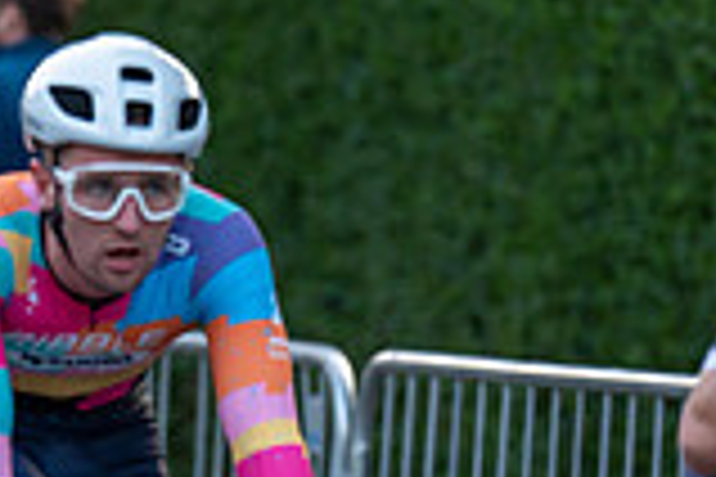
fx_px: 11316
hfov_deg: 3.6
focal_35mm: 569
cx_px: -171
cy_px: 70
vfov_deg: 2.4
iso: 1250
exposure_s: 1/1000
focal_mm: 156
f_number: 2.8
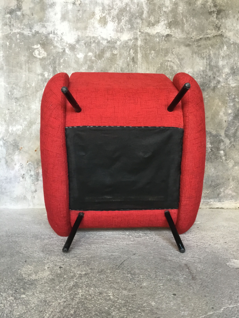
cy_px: 159
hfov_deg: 45.4
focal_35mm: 31
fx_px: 285
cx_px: 120
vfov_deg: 58.4
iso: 100
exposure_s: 1/33
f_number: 2.4
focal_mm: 3.3
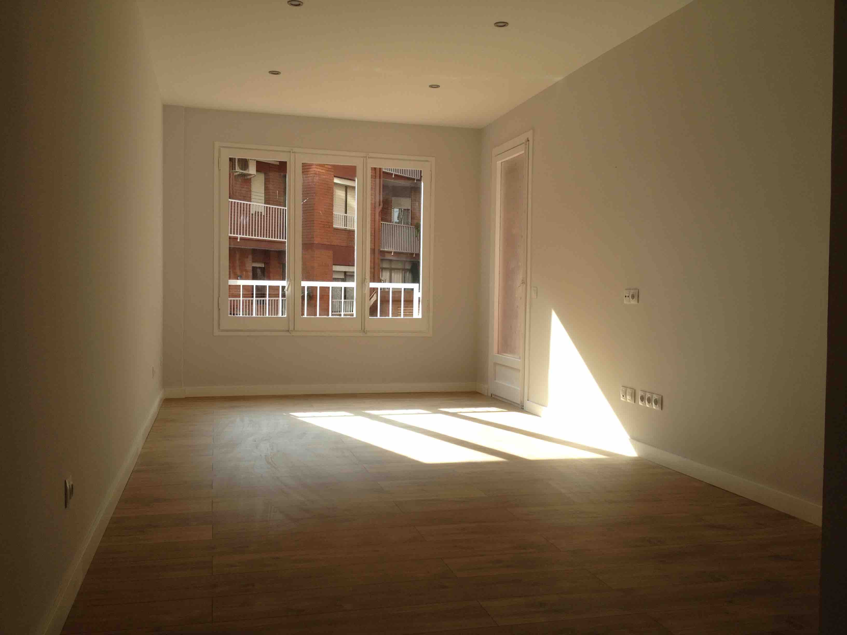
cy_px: 318
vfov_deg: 40.7
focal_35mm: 35
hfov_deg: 52.6
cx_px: 424
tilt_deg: -5.3
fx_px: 856
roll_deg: +0.0
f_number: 2.4
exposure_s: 1/246
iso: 50
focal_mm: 4.28
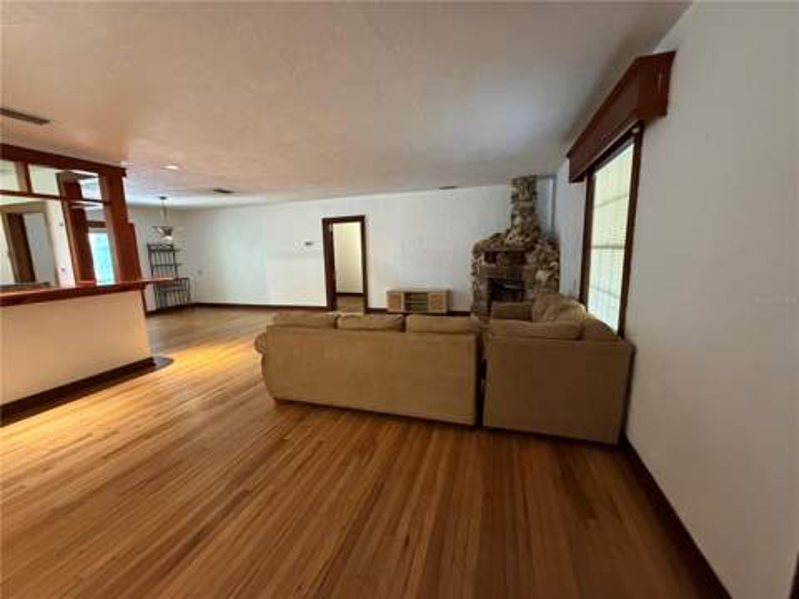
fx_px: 323
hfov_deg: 102.1
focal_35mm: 14
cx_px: 400
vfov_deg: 85.7
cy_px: 300
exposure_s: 1/60
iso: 800
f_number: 2.2
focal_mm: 2.22
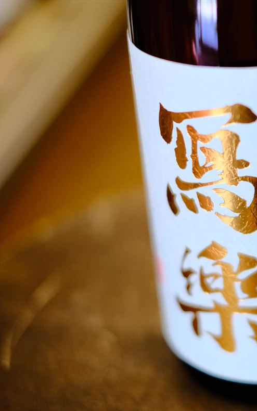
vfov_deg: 25.2
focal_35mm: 82
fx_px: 919
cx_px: 303
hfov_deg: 15.4
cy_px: 208
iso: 800
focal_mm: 35
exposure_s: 1/58
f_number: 1.4
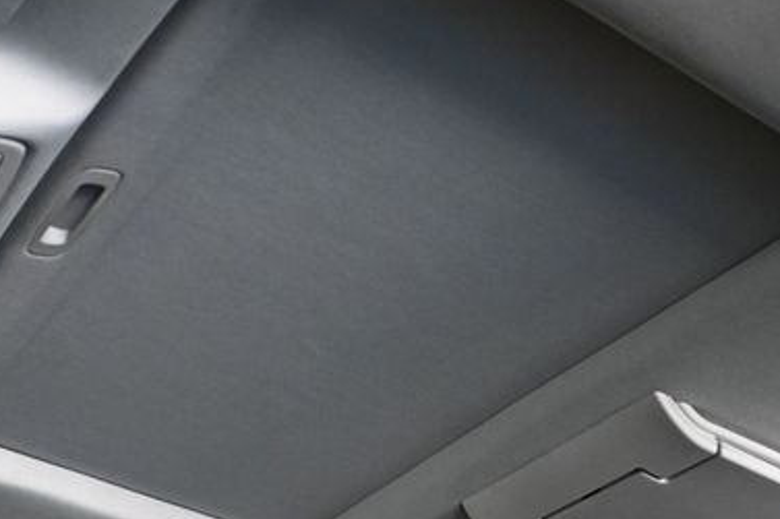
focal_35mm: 56
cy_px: 250
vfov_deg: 24.2
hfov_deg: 35.6
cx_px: 449
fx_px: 1213
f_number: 4
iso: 3200
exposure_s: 1/80
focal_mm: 22
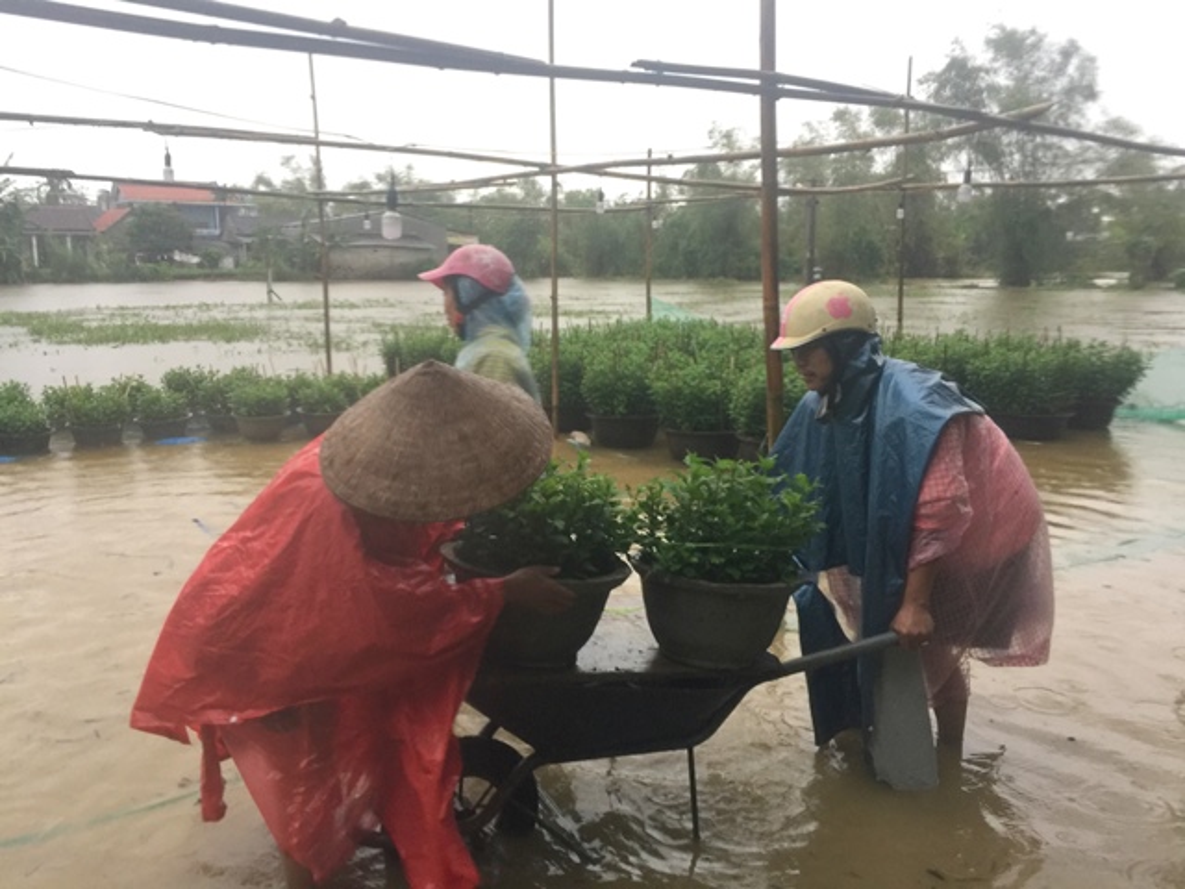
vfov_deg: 48.2
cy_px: 444
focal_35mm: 29
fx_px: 993
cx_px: 592
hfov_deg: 61.7
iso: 40
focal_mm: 4.15
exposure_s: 1/17
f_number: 2.2
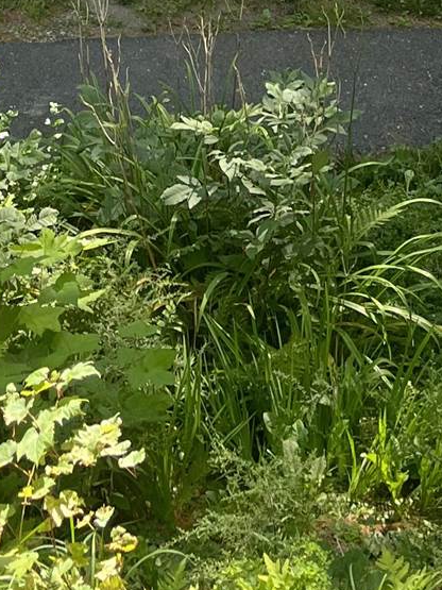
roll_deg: +1.5
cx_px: 157
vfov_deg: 15.5
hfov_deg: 13.7
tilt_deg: -13.3
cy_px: -485
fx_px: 1839
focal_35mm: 108
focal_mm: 5.1
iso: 50
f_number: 1.6
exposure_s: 1/384
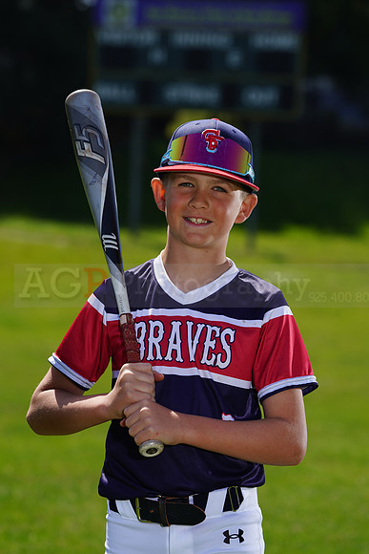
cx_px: 184
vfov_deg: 9.8
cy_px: 277
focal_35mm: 209
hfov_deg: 6.6
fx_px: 3211
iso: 100
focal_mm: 209
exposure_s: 1/250
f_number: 8
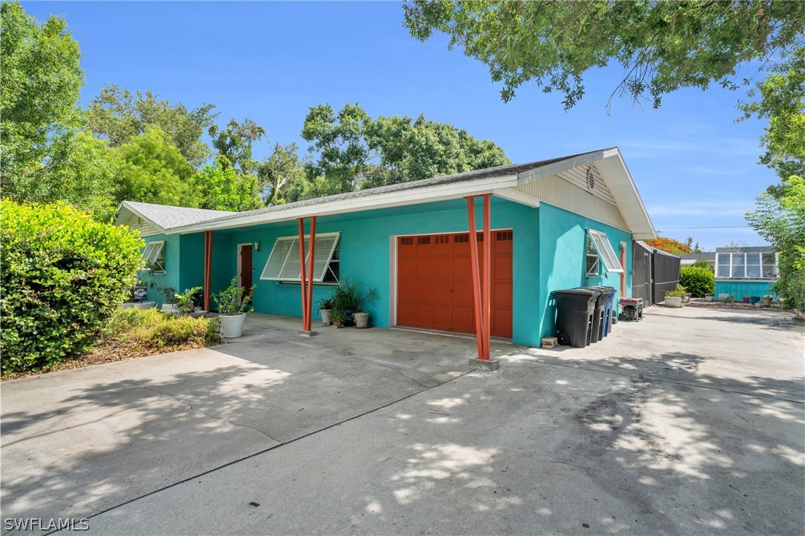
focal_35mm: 18
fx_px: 402
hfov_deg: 90.0
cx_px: 402
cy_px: 268
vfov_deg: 67.3
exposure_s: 1/320
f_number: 9
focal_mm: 18
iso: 200
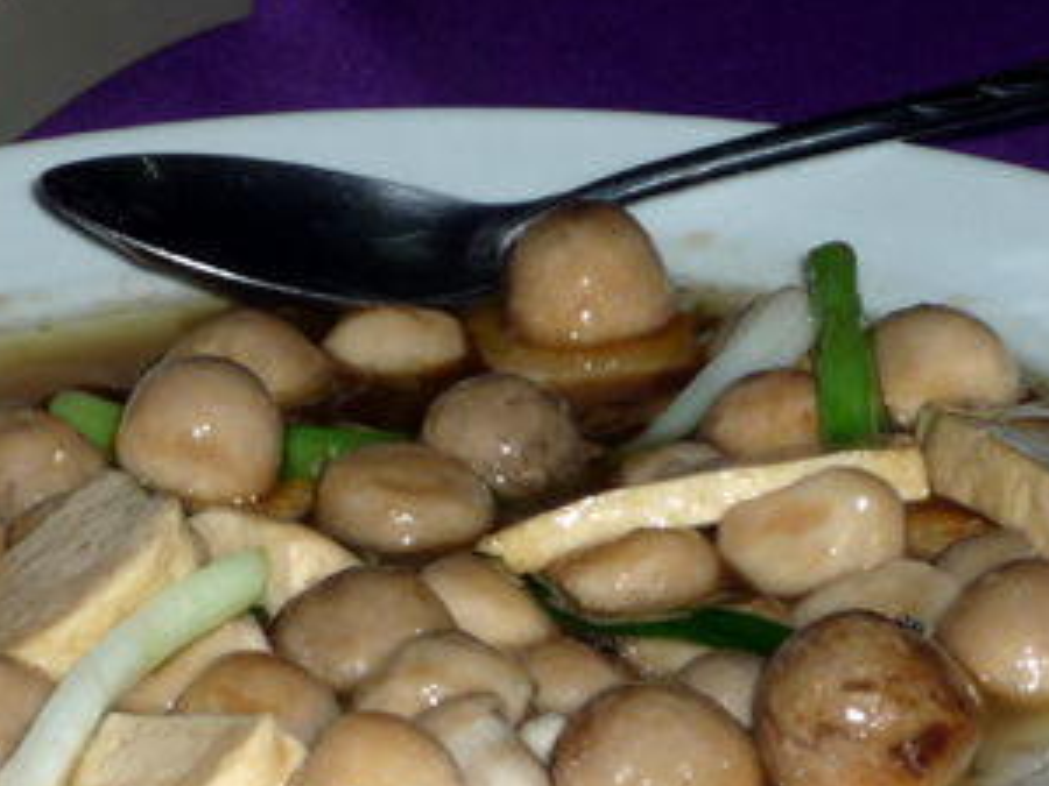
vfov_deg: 6.9
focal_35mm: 216
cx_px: 308
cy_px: 493
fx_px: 6546
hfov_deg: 9.2
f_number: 5.2
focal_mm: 14.1
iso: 100
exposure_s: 1/50
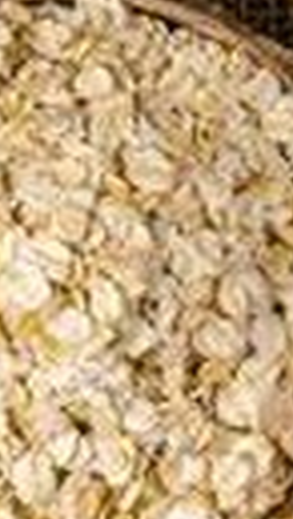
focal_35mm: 354
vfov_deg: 6.0
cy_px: 698
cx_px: 80
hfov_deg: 3.4
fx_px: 4867
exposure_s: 1/250
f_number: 8
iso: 100
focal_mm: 40
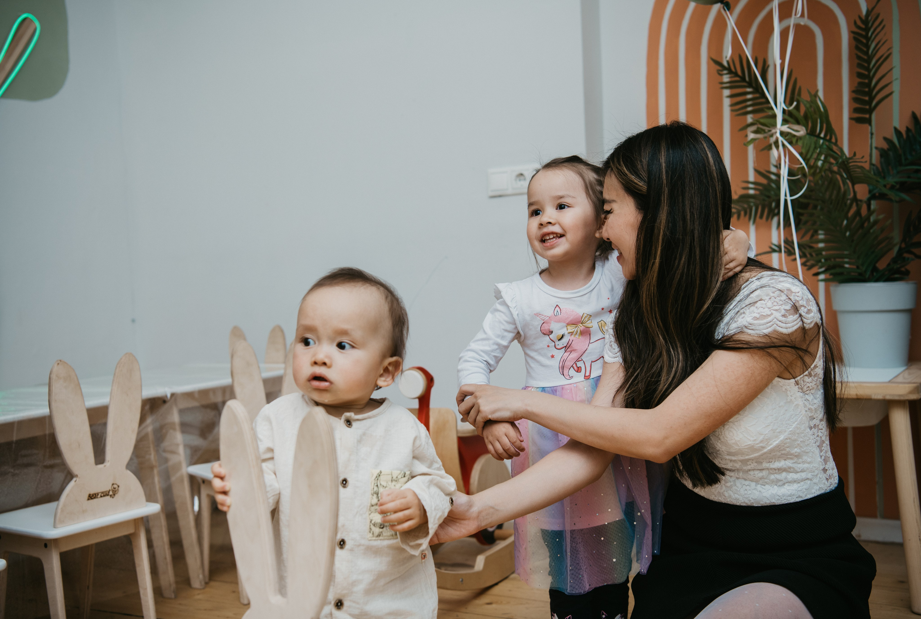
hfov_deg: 44.9
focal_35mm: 43
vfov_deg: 31.0
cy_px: 301
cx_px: 443
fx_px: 1115
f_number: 3.5
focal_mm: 42
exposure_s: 1/160
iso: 125
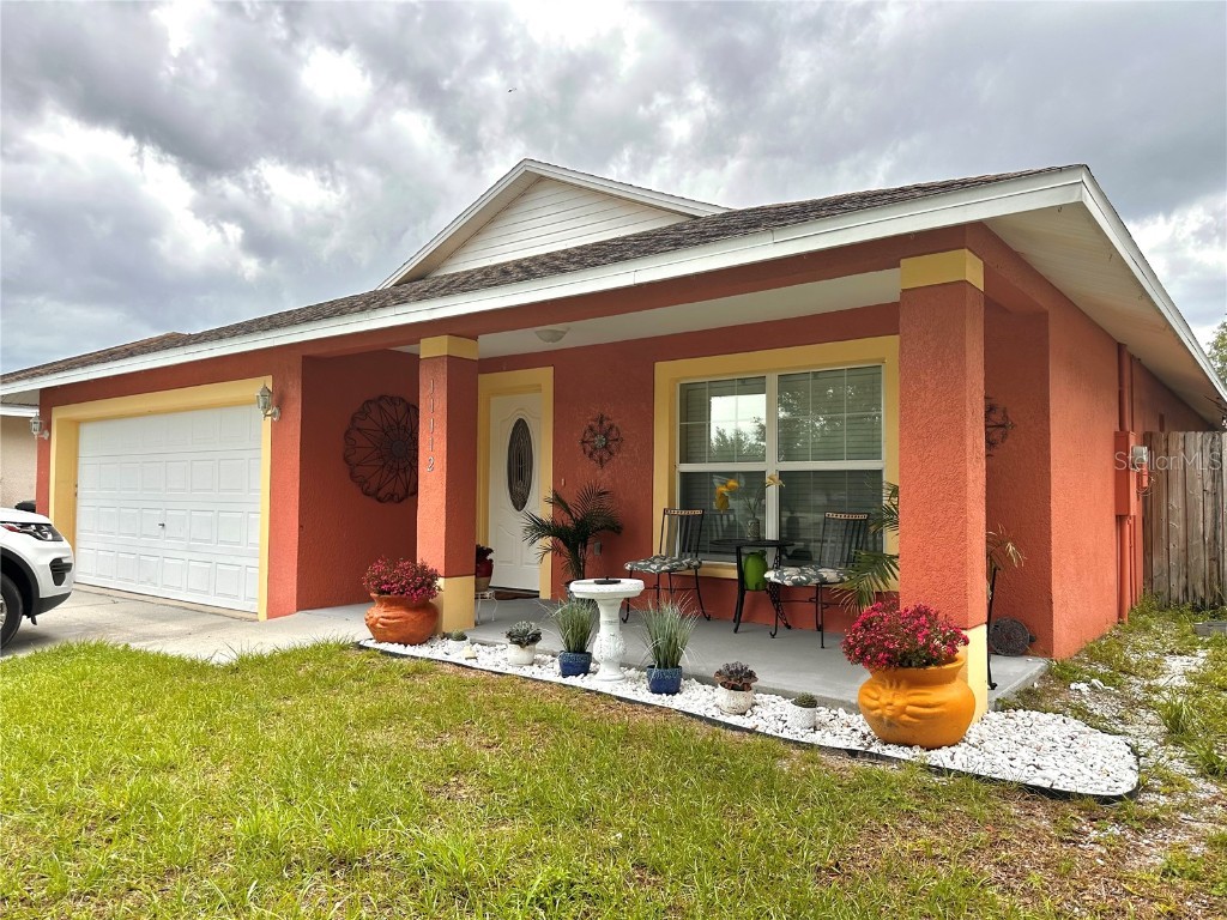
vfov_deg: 56.8
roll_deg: +0.4
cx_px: 614
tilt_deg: +2.4
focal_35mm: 24
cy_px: 460
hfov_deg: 71.6
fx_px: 851
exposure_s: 1/1692
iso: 80
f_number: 1.78
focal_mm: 6.86
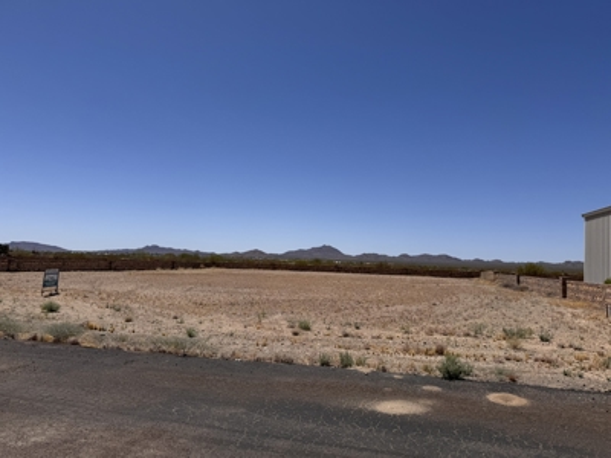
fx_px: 424
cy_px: 229
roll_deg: -2.3
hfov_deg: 71.6
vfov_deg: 56.8
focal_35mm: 24
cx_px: 306
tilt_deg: +3.0
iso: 80
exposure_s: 1/10417
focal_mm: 6.76
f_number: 1.78
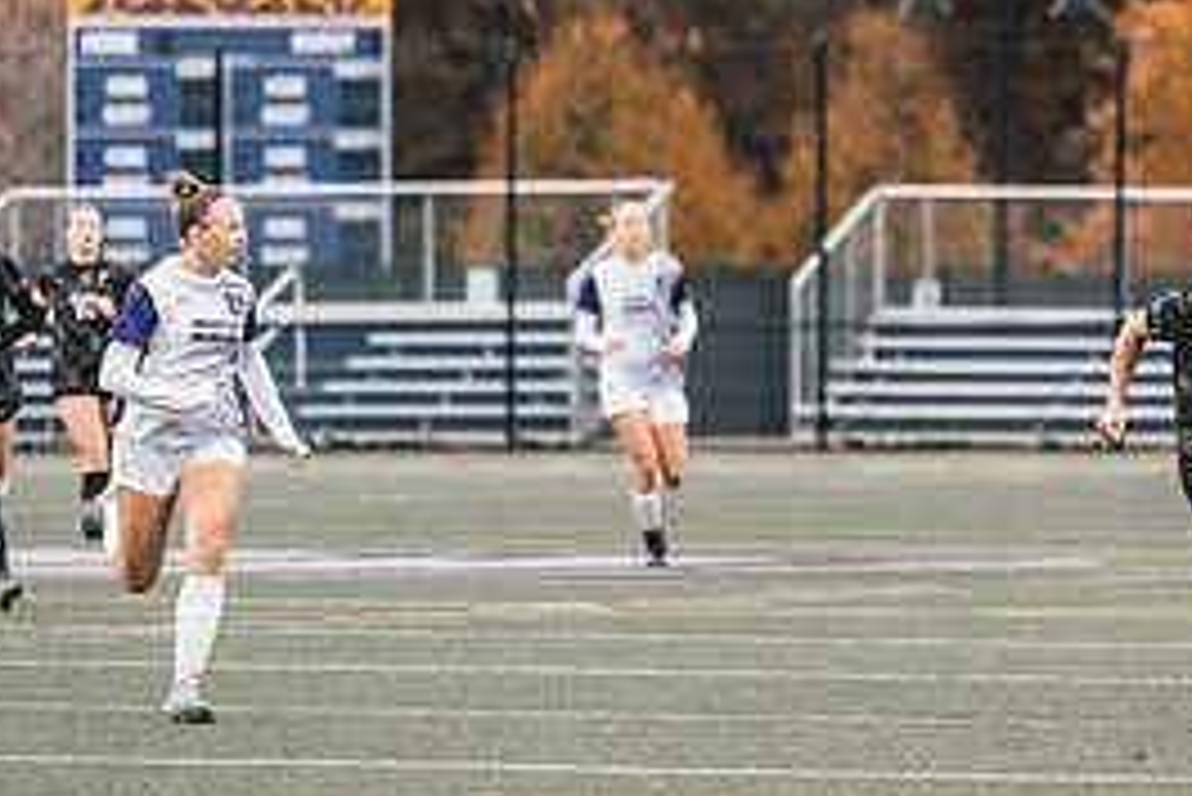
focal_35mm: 422
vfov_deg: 3.3
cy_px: 463
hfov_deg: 4.9
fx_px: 13980
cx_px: 1282
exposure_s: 1/1250
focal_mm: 150
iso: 400
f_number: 2.8
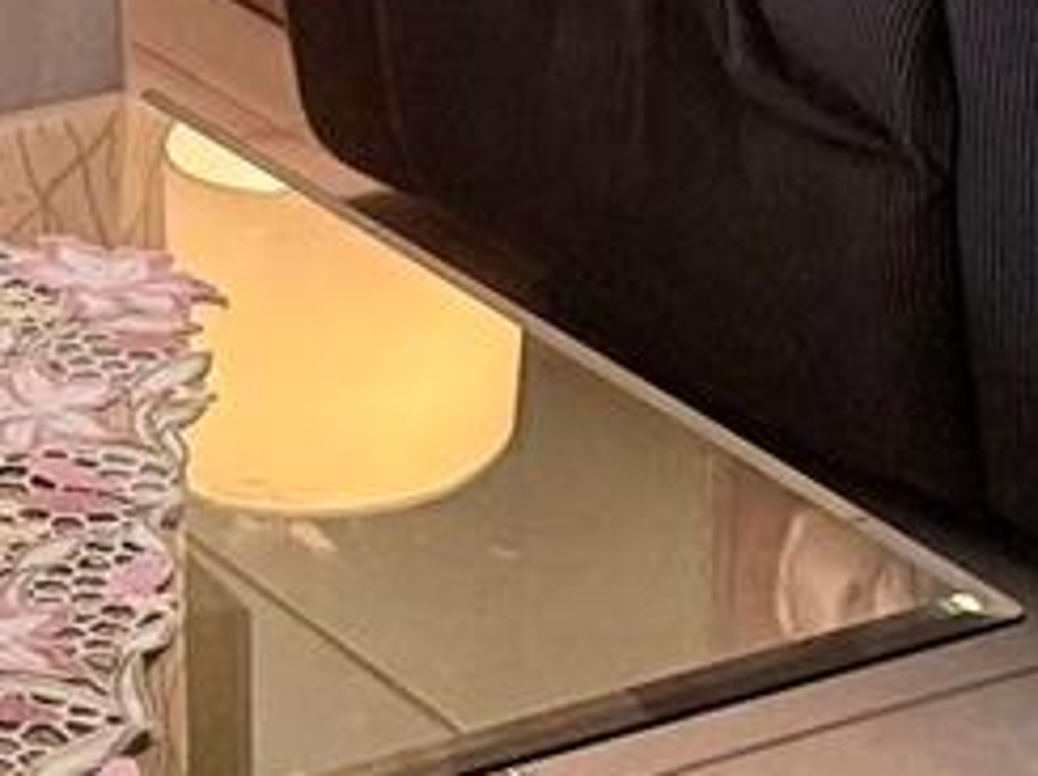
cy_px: -1722
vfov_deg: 7.9
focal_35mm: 157
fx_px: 4701
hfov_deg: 12.0
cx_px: -542
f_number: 1.78
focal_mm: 6.76
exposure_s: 1/60
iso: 250
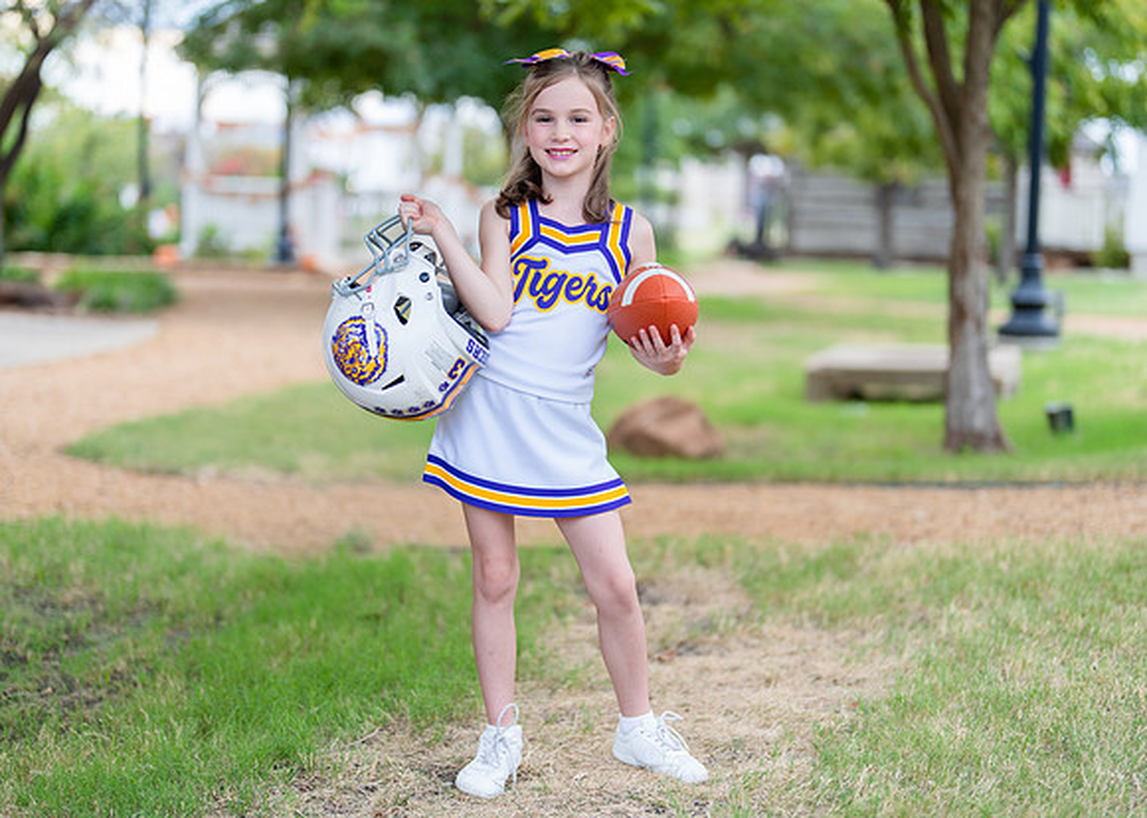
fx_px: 1810
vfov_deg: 25.5
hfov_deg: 35.2
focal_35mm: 56
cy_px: 410
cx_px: 560
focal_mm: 50
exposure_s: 1/500
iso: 160
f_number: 1.2
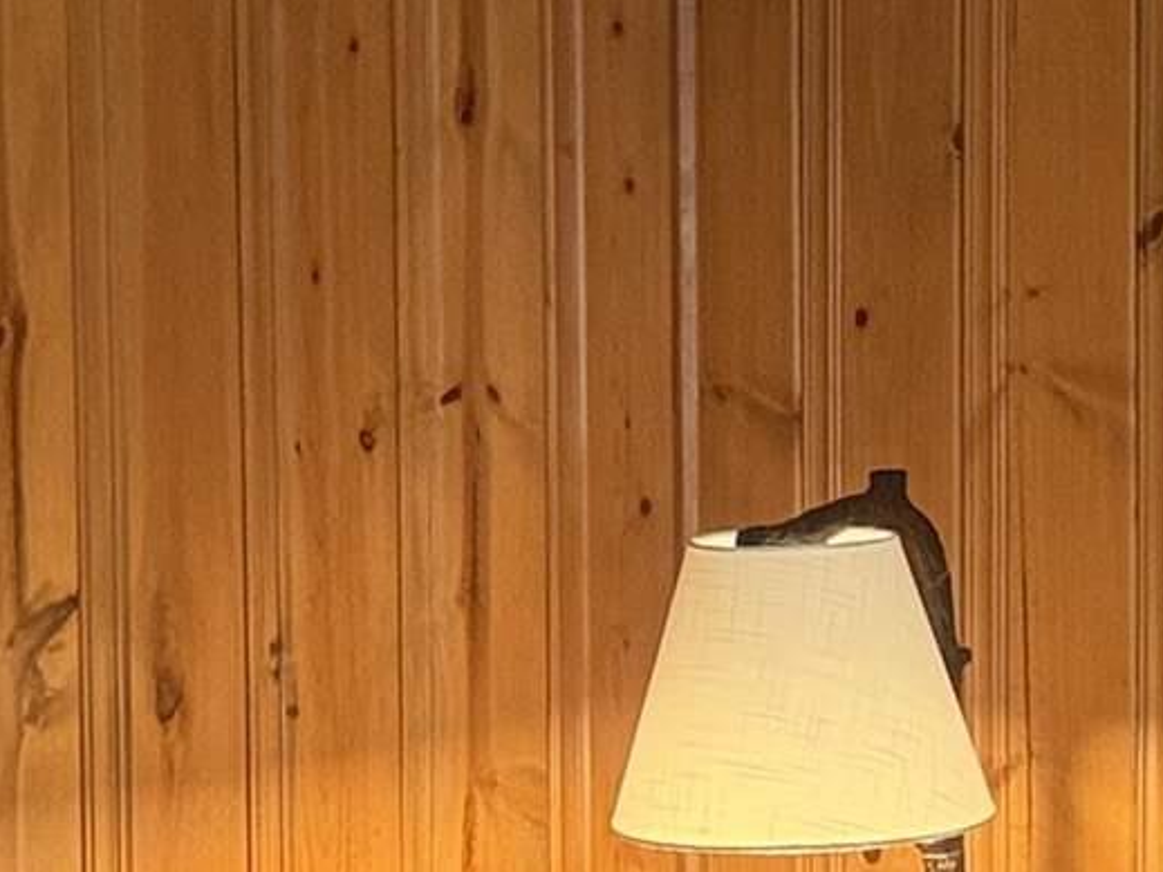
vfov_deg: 10.4
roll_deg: +0.6
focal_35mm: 142
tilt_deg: -5.3
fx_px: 4770
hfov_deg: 13.8
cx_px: 910
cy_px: 572
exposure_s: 1/60
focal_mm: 6.76
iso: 320
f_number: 1.78
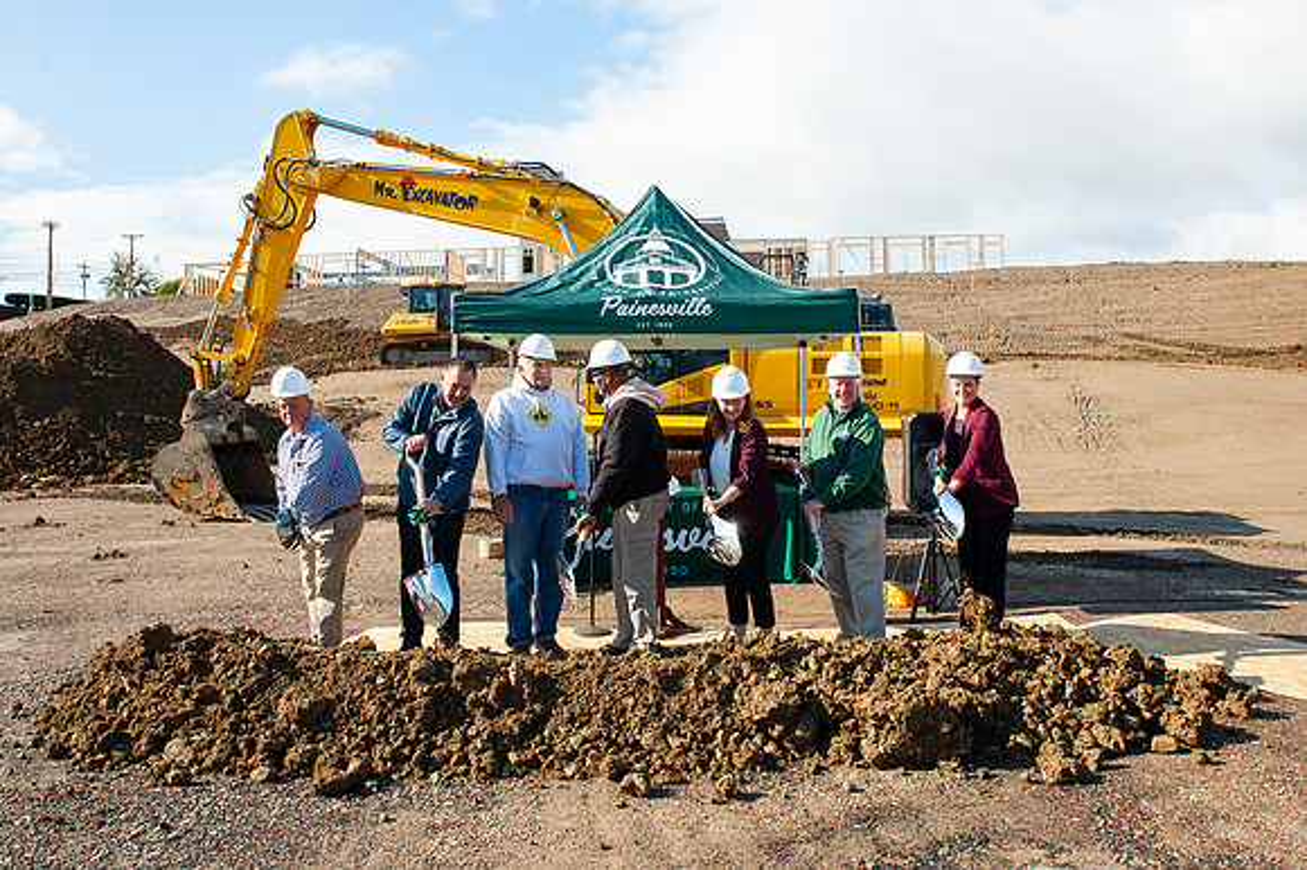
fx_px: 1043
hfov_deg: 64.1
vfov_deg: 45.2
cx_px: 687
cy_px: 379
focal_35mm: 29
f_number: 16
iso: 400
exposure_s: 1/200
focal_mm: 24
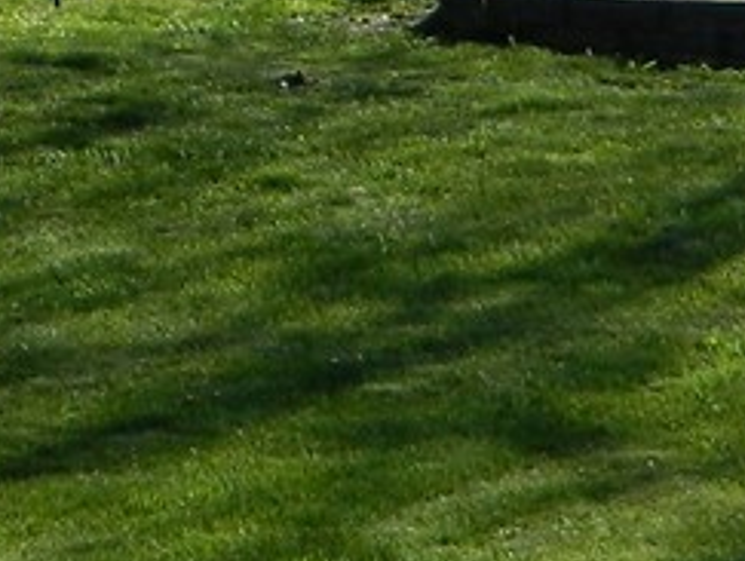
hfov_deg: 8.3
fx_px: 4957
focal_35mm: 230
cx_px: -583
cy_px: -463
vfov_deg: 6.3
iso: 80
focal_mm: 6.2
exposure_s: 1/640
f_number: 3.3
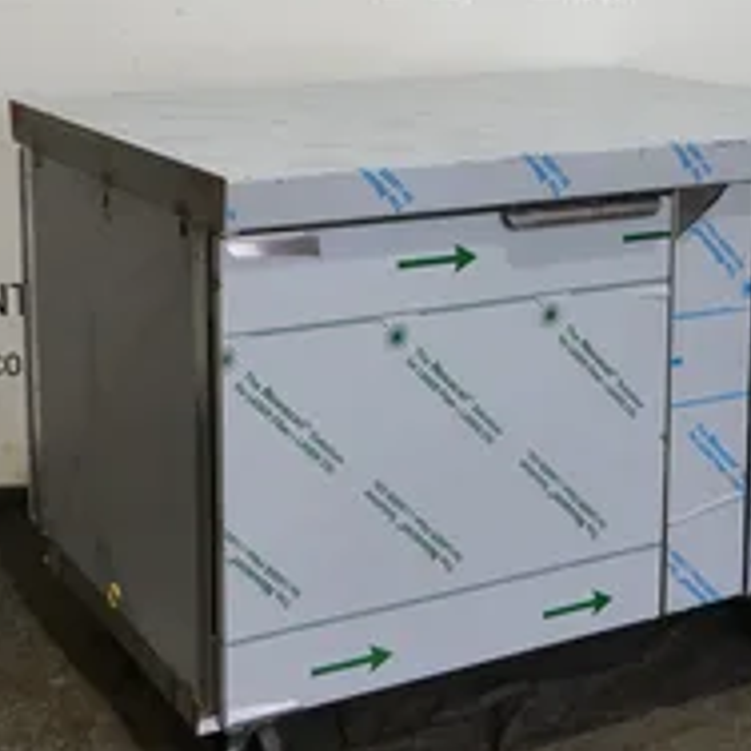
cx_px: 469
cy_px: 152
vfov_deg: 25.3
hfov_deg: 25.6
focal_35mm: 67
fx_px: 1645
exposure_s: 1/40
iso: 1000
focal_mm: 13.84
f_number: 5.6
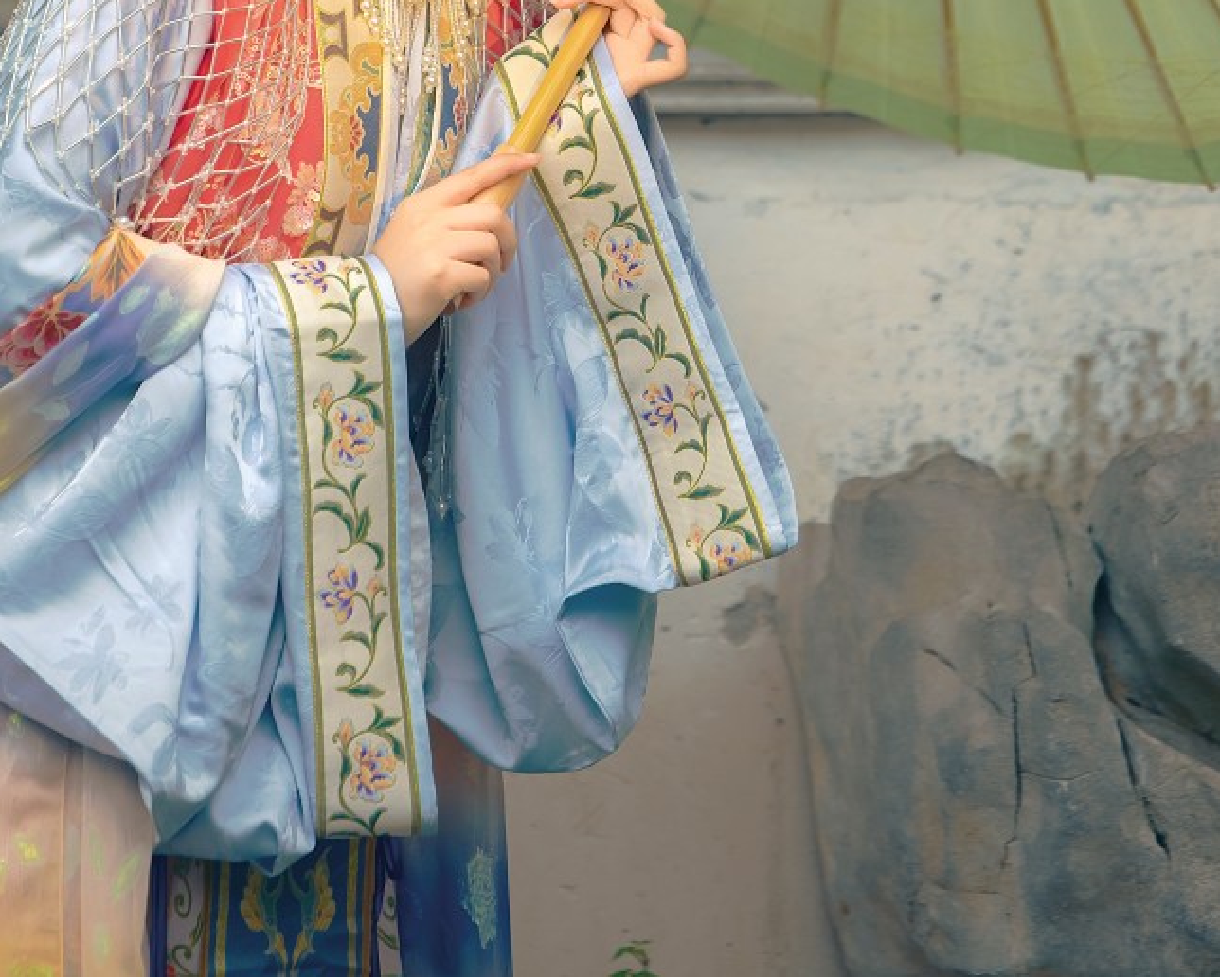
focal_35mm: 336
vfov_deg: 4.6
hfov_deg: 5.8
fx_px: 12139
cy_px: -120
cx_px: 608
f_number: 2.8
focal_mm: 172
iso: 100
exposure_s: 1/160
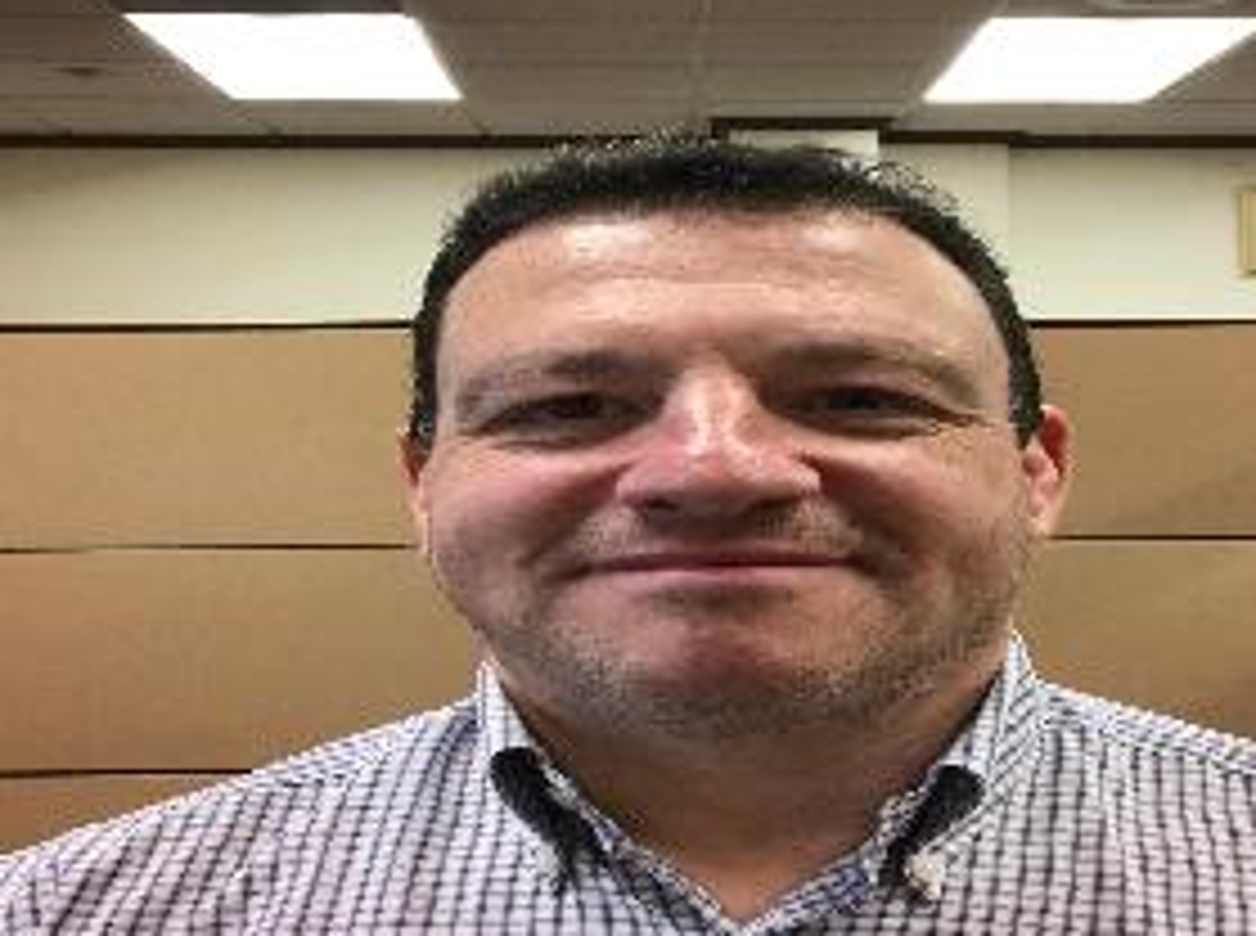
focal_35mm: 46
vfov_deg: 31.3
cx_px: 759
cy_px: 362
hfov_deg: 41.1
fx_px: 1665
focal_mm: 2.87
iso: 125
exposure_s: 1/30
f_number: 2.2
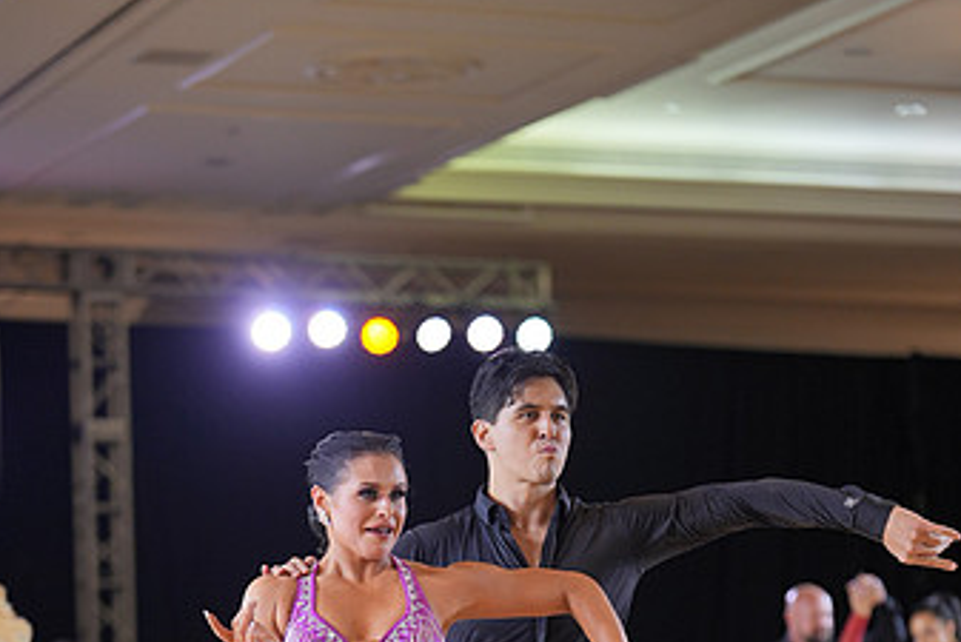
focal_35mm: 129
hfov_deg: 15.9
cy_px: 785
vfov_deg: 10.5
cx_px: 415
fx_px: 3445
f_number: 2
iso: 800
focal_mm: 75
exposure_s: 1/500
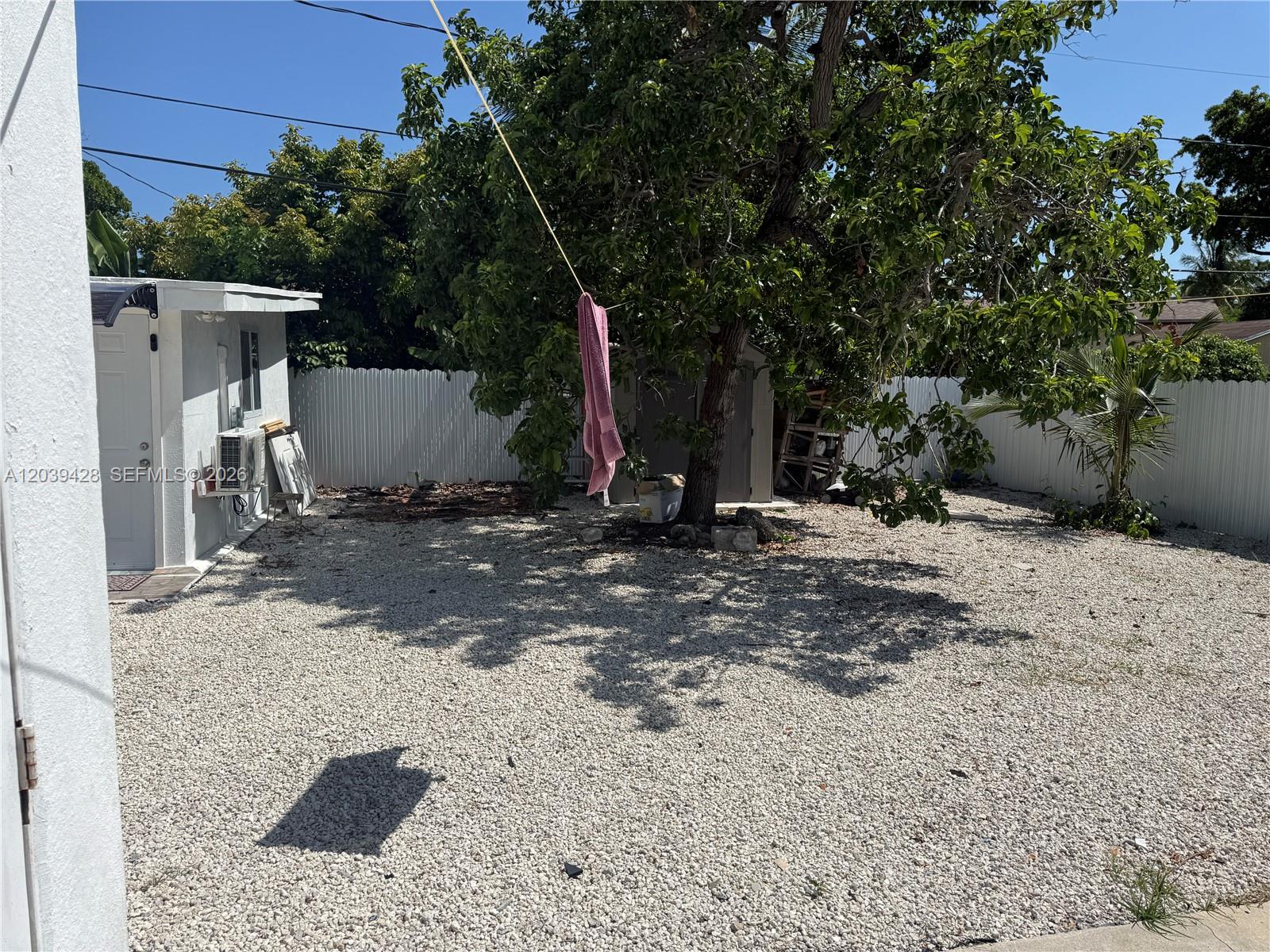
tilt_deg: -6.1
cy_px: 476
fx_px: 881
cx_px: 635
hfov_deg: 71.6
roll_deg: -0.5
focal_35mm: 24
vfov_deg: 56.8
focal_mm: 6.76
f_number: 1.78
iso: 80
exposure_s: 1/7353
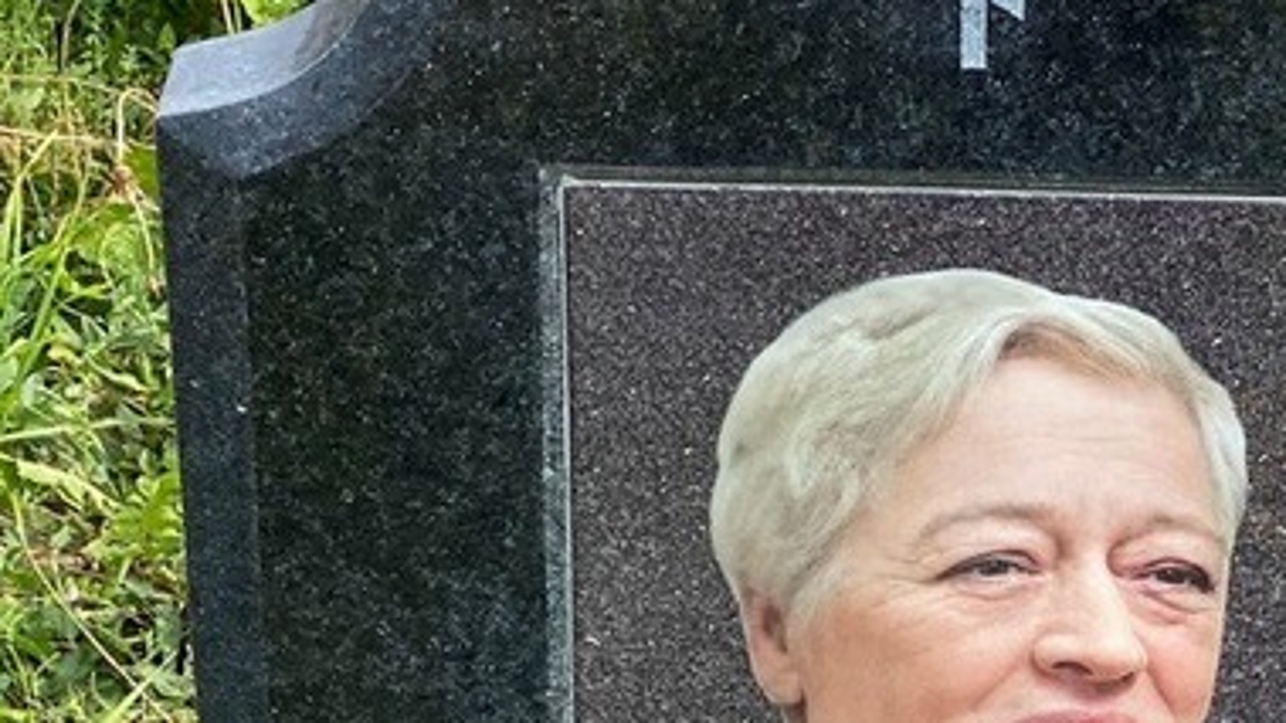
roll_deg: -0.5
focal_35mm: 153
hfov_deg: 14.0
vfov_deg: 7.9
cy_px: 849
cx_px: 994
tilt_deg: -29.3
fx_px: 5216
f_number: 2
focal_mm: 6
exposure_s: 1/539
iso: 20
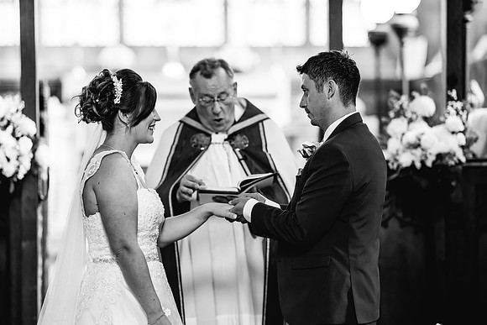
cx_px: 244
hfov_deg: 15.2
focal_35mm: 135
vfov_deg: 10.2
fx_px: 1827
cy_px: 162
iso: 1000
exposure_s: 1/125
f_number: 2.2
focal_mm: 135
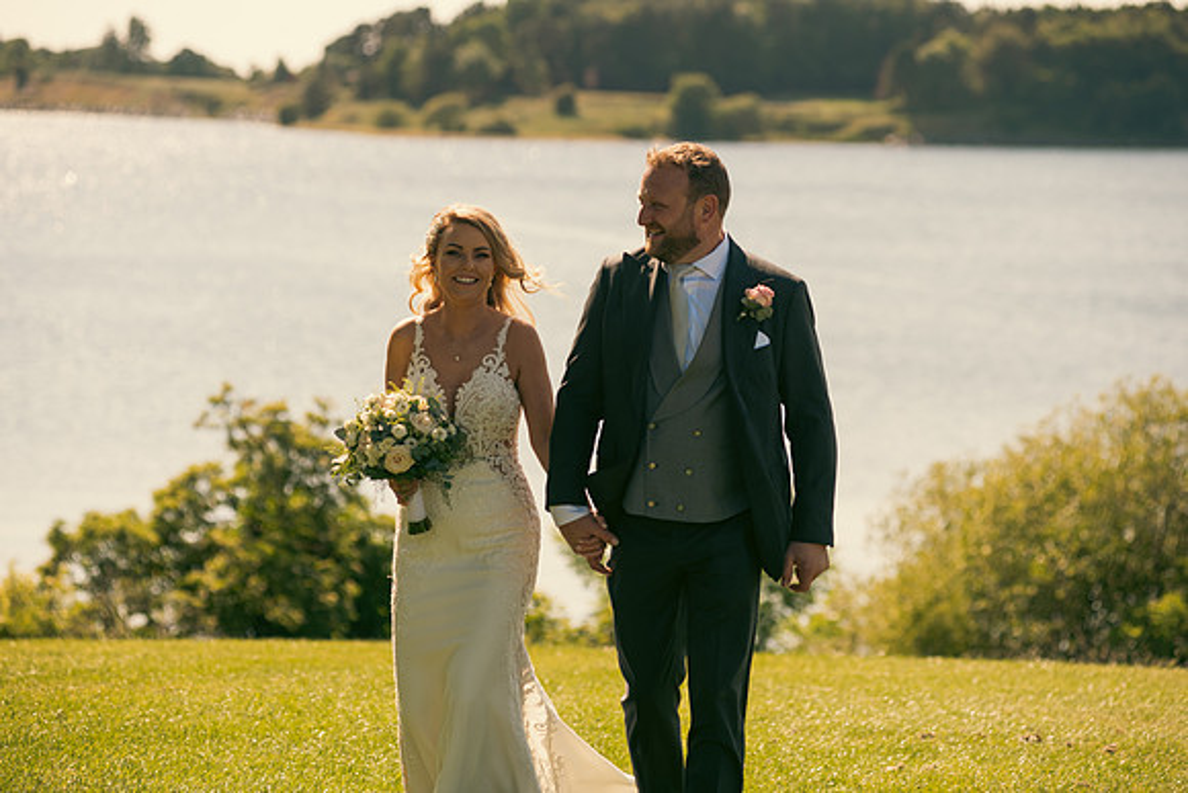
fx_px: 4456
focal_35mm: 135
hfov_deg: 15.2
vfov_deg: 10.2
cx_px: 594
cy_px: 396
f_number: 3.5
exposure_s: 1/500
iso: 100
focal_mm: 135
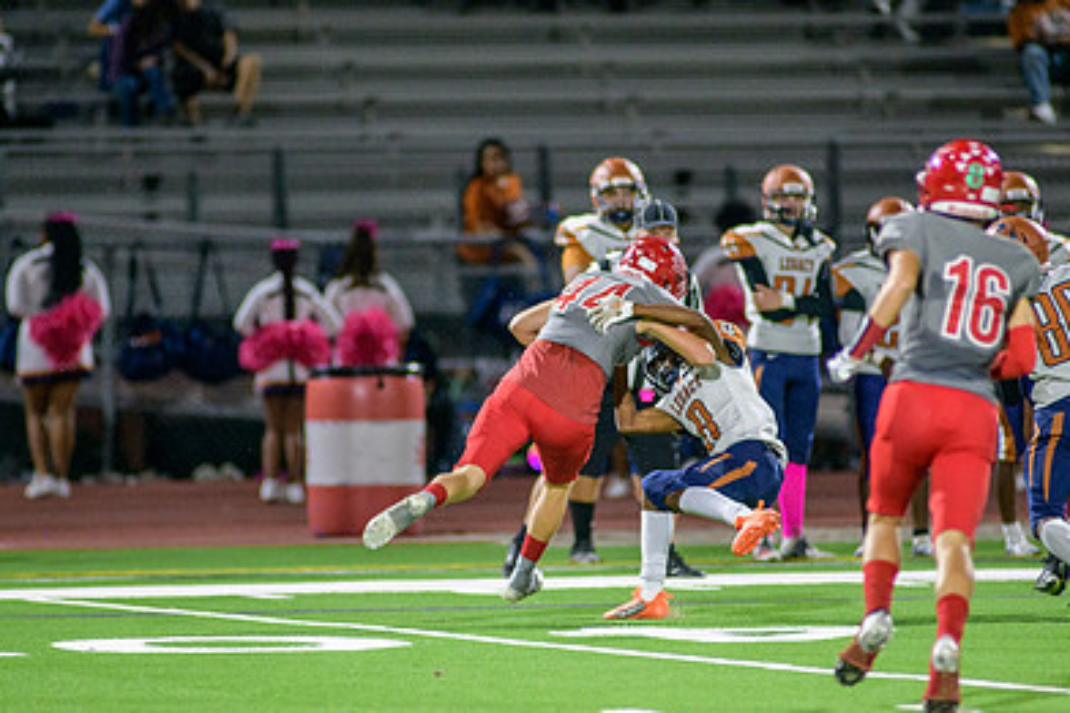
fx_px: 13190
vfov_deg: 3.1
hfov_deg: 4.6
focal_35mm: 444
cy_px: 376
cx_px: 543
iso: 2000
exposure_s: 1/500
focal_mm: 300
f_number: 2.8
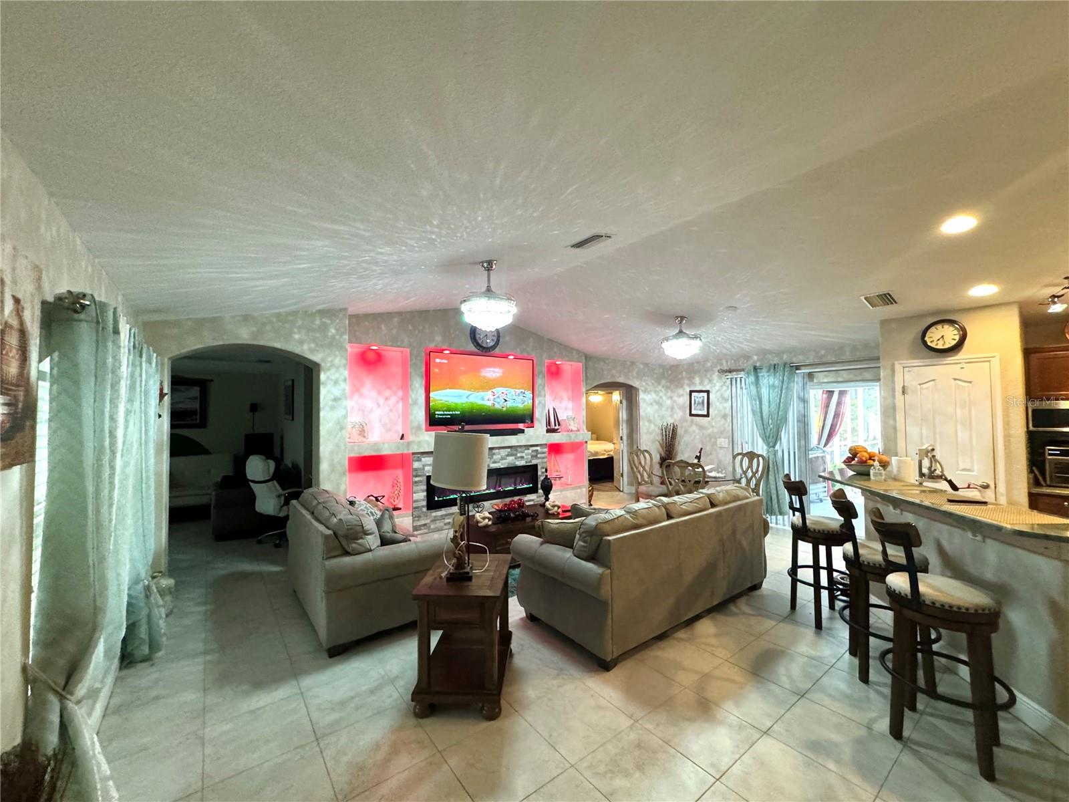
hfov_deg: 102.1
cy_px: 401
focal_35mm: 14
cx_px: 534
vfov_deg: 85.7
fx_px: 432
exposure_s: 1/60
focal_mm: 2.22
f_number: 2.2
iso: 500
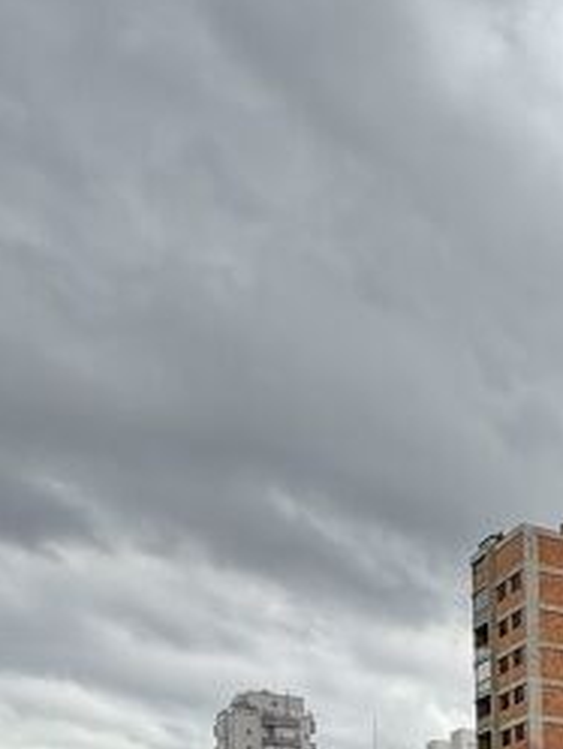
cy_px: 993
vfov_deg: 28.6
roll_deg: +1.2
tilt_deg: -1.0
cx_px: 1033
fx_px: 1170
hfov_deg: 19.6
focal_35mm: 54
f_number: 2.2
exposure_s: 1/751
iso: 50
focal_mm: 2.22
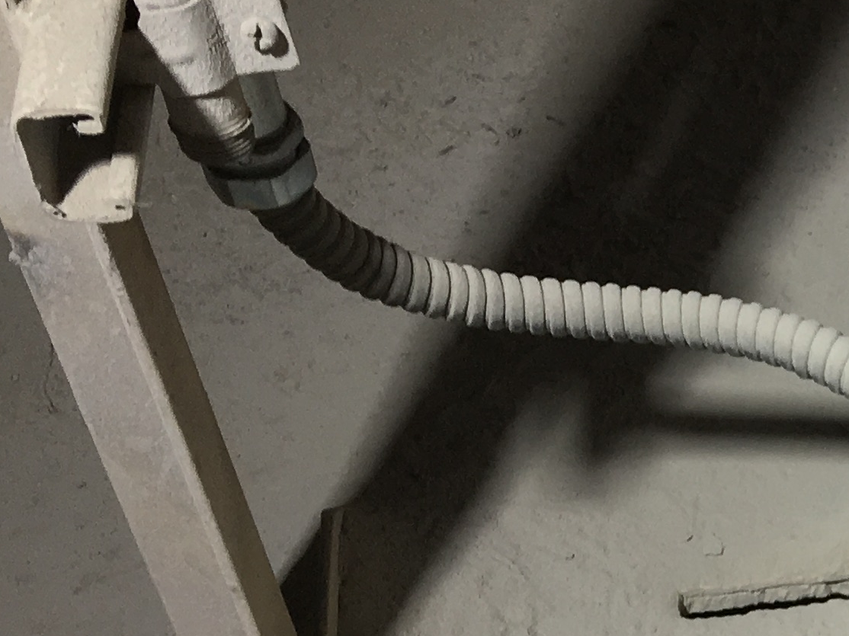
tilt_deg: -49.0
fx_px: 2575
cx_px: 1482
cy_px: 625
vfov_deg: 13.9
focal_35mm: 105
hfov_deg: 16.1
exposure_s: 1/60
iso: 25
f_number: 2.2
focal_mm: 4.15
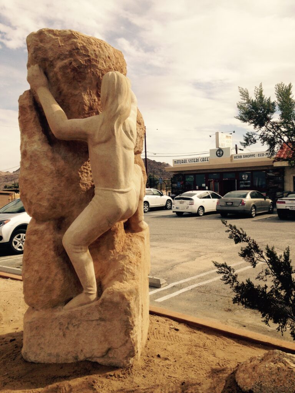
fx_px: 375
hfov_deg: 42.9
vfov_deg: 55.4
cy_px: 196
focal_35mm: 33
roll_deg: -0.4
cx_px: 148
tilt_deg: -0.5
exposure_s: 1/2463
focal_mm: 4.12
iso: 50
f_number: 2.4
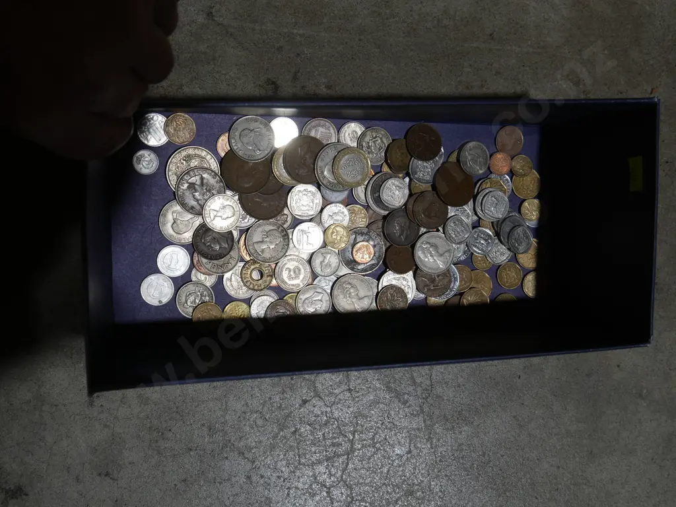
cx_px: 338
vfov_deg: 41.8
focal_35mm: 34
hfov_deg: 54.0
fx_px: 664
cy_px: 254
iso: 200
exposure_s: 1/125
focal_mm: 17
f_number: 4.5
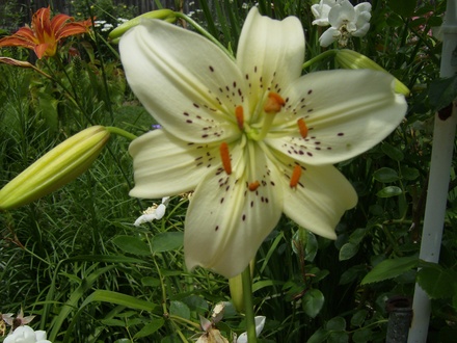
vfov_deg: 39.7
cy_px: 172
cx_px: 228
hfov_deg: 51.4
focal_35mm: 36
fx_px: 475
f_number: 4.7
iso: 100
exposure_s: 1/996
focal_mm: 6
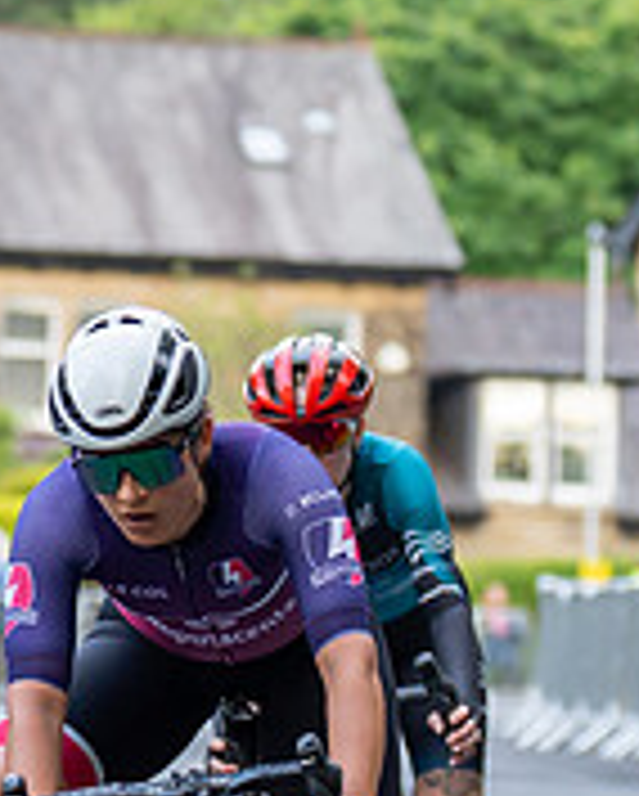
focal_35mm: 397
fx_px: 9369
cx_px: -140
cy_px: 561
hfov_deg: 3.9
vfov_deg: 4.9
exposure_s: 1/500
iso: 640
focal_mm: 83
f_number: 2.8
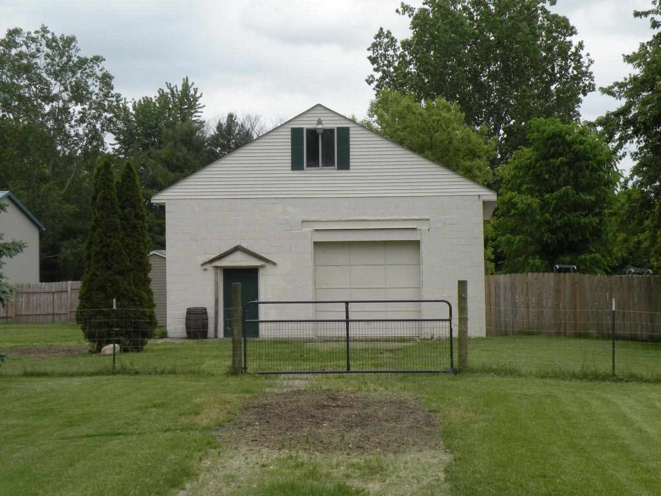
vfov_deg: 21.9
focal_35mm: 67
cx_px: 330
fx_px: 1279
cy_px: 248
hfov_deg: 29.0
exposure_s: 1/204
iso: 64
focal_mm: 11.9
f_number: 6.3
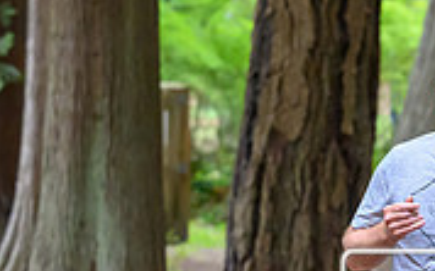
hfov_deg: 5.4
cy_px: 380
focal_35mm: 385
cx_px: 513
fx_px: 4561
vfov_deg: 3.4
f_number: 3.5
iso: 7200
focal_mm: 96
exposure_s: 1/640
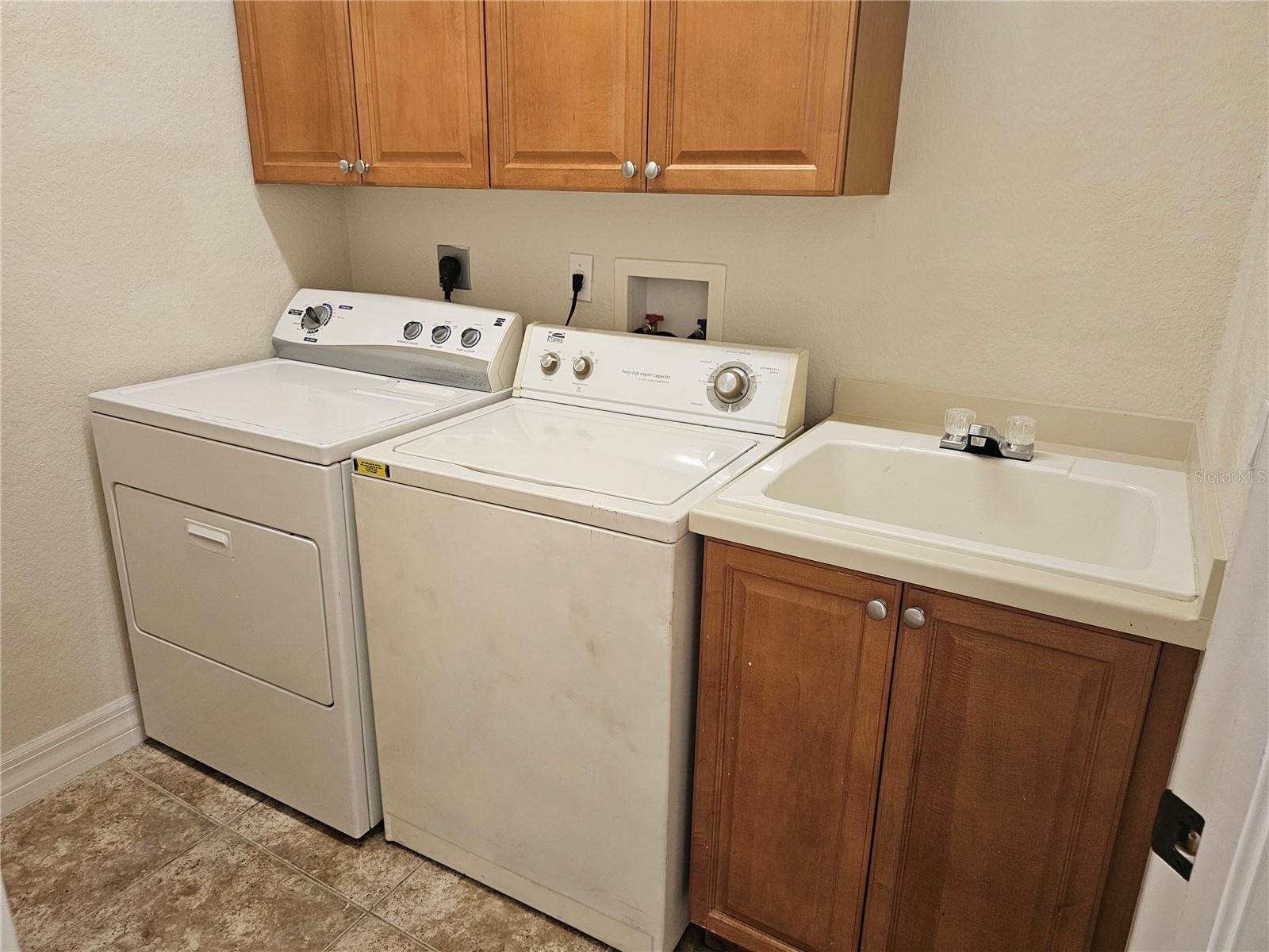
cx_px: 634
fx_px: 843
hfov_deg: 73.9
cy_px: 476
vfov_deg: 58.9
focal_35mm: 23
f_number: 1.7
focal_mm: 6.3
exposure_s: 1/120
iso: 400
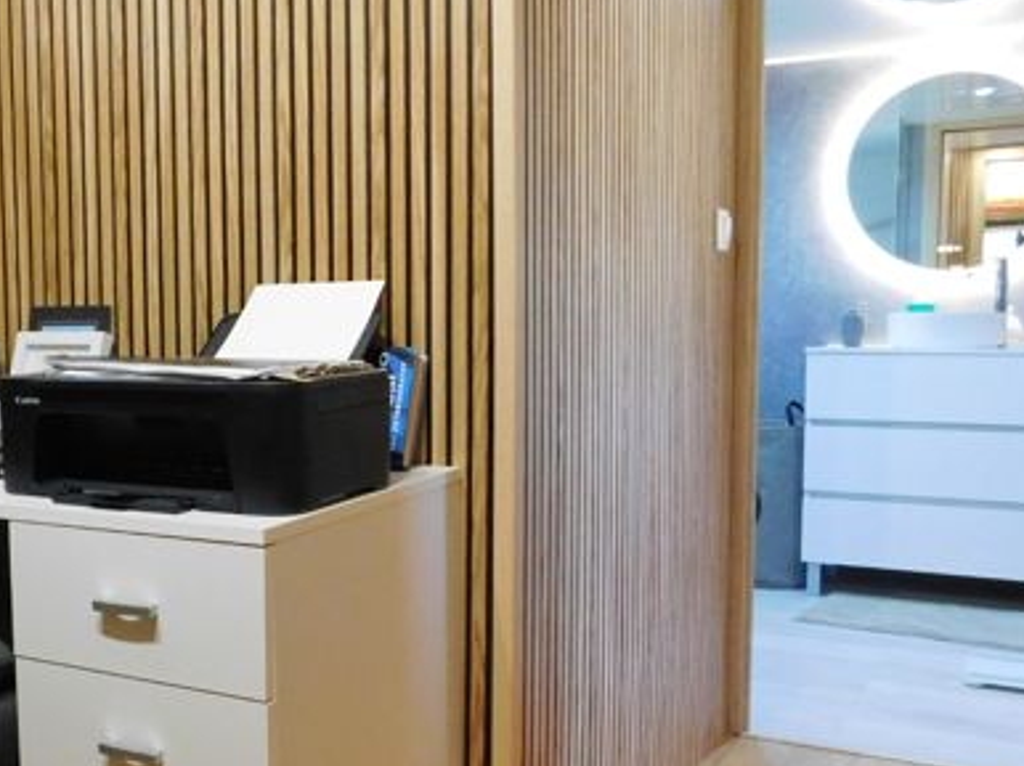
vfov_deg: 34.3
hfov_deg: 43.1
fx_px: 1242
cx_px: 235
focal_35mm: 42
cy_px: 429
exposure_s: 1/30
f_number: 3
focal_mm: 4
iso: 360
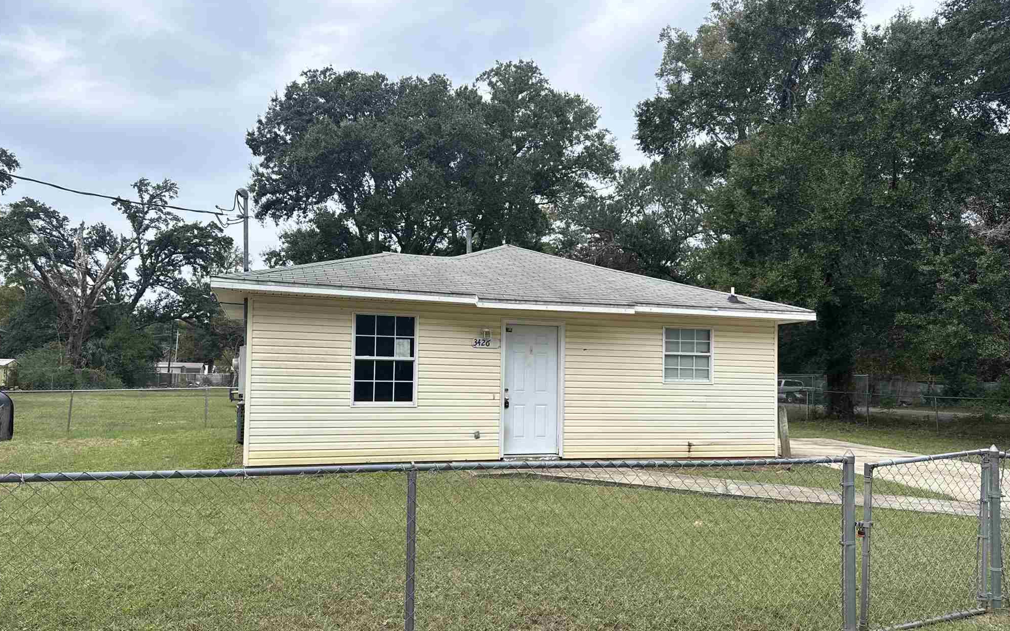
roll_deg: +1.0
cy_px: 358
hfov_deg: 70.4
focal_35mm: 26
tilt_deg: +3.4
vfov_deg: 47.5
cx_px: 501
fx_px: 716
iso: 80
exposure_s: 1/2299
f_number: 1.78
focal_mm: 6.76
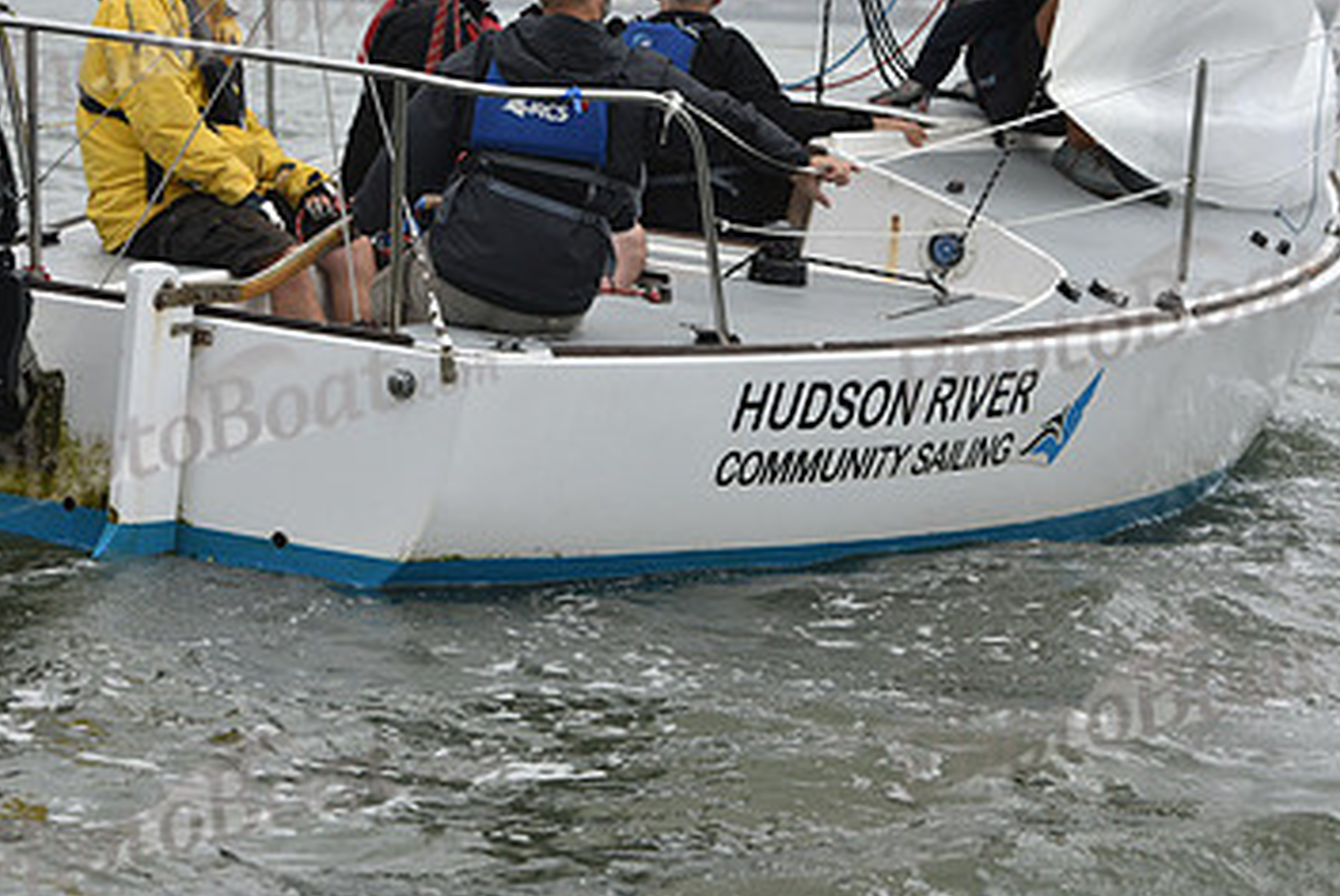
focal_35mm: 156
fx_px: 5811
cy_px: 173
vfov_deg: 8.8
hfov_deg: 13.2
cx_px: 698
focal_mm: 95
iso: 400
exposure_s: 1/800
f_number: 6.3
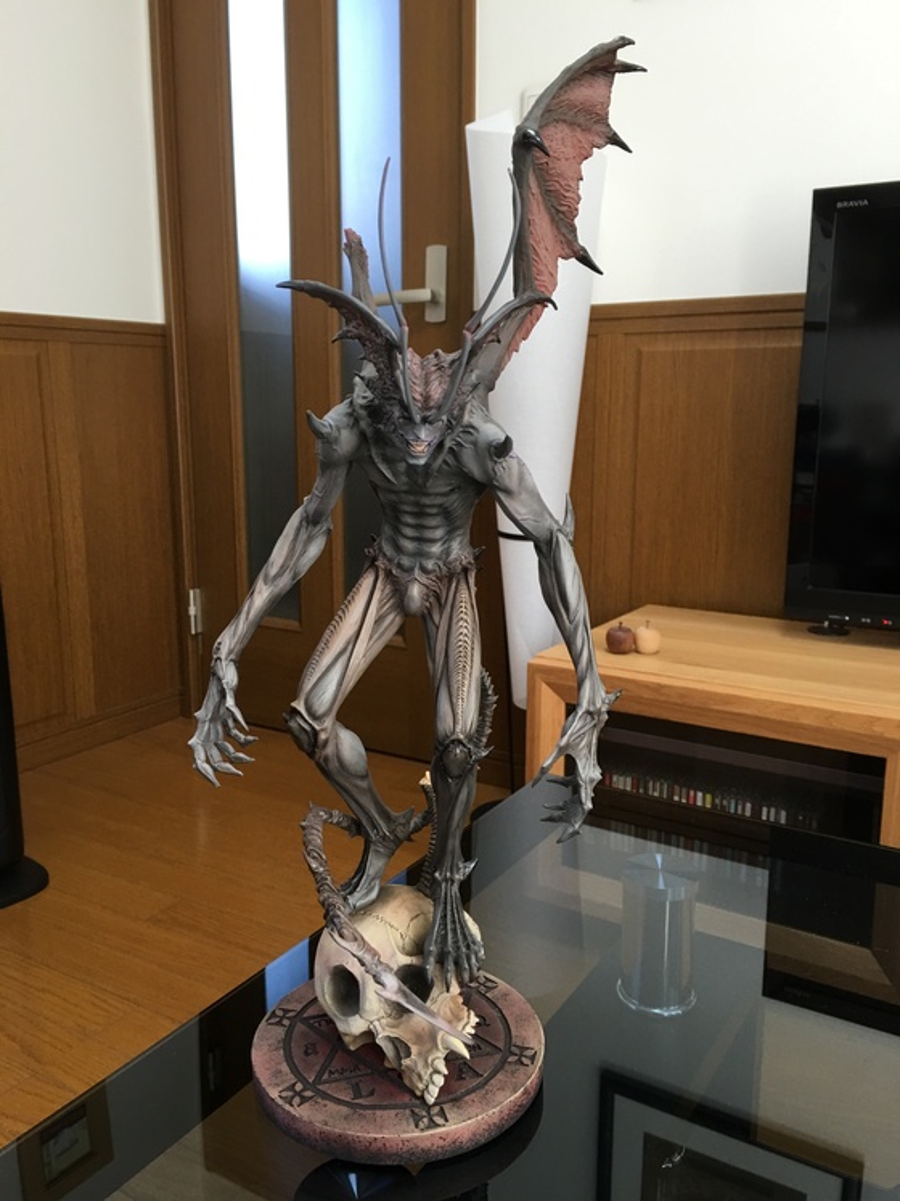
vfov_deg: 61.7
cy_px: 600
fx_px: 1006
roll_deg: -0.4
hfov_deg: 48.2
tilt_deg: -10.2
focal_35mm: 29
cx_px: 450
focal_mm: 4.15
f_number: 2.2
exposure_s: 1/30
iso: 40
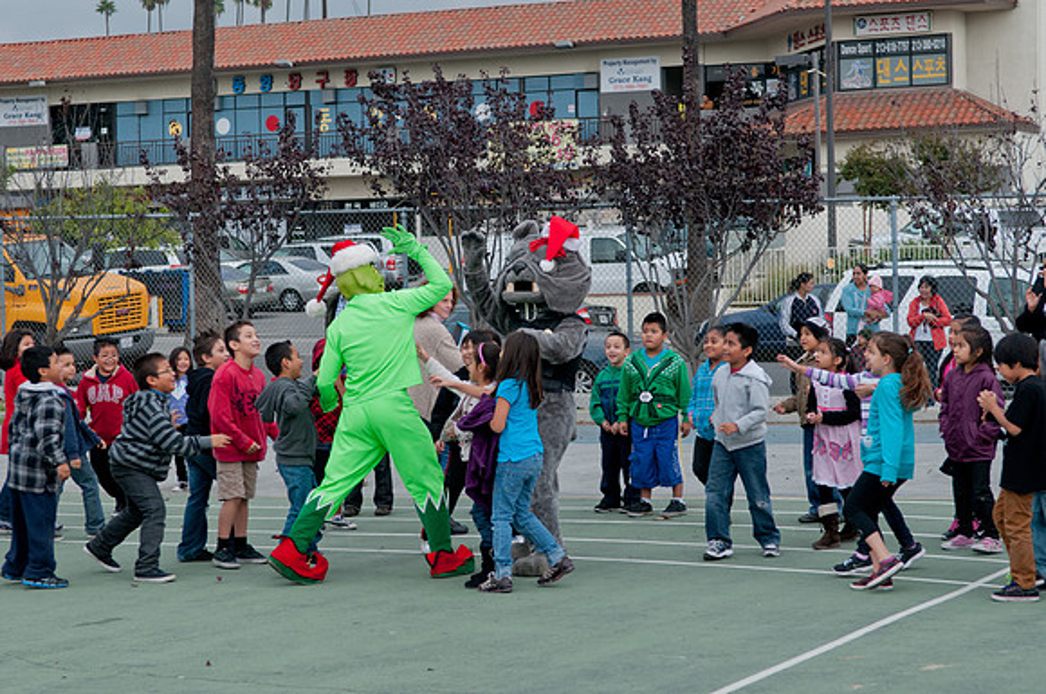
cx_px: 523
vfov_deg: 16.5
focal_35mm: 82
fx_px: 2394
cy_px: 347
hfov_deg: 24.6
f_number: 4.5
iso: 400
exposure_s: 1/640
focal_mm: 55
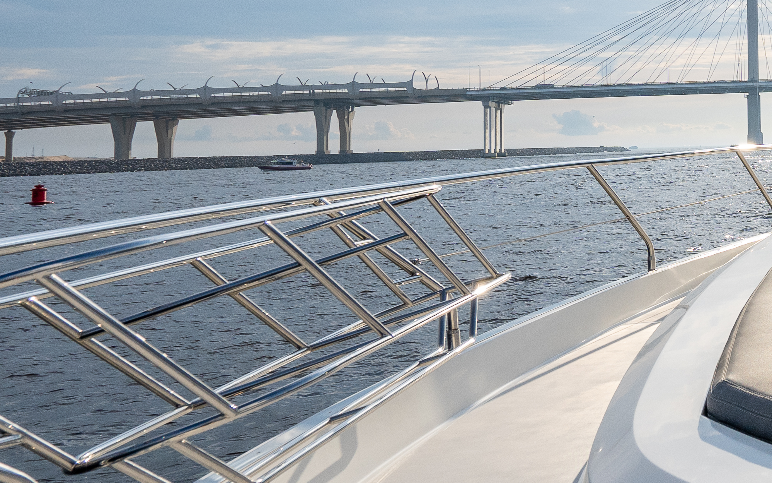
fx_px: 1031
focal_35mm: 49
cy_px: 77
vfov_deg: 25.7
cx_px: 1005
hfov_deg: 31.5
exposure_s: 1/3000
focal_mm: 16
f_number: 6.7
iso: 640
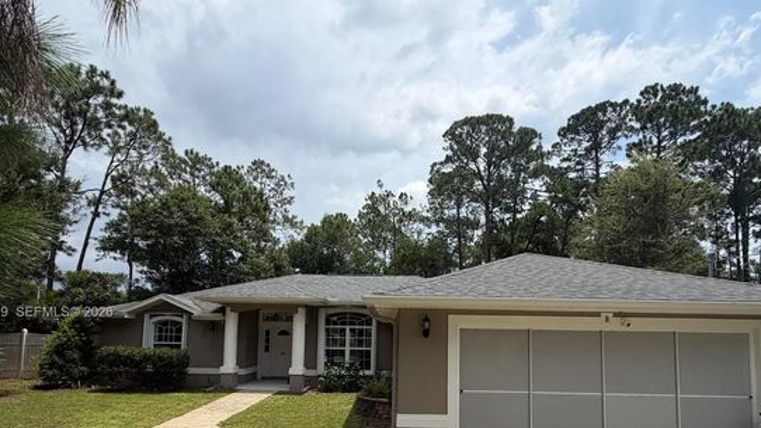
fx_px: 363
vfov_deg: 58.3
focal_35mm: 18
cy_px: 313
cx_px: 388
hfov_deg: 92.6
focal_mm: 2.22
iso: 20
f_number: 2.2
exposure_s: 1/1339
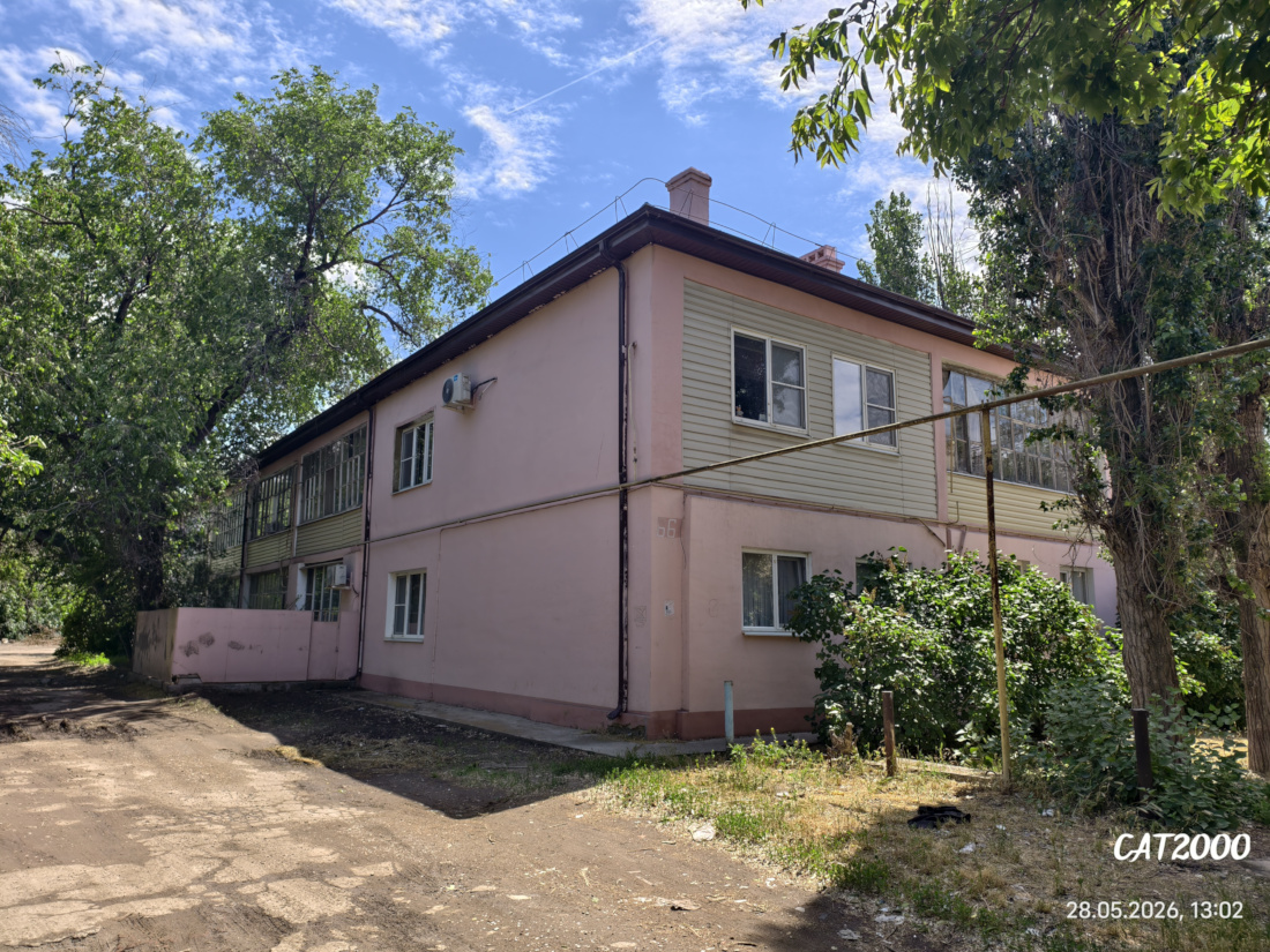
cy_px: 476
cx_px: 635
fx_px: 844
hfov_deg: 73.9
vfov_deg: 58.9
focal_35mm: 23
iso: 72
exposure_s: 1/1808
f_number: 1.57
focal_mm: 6.54
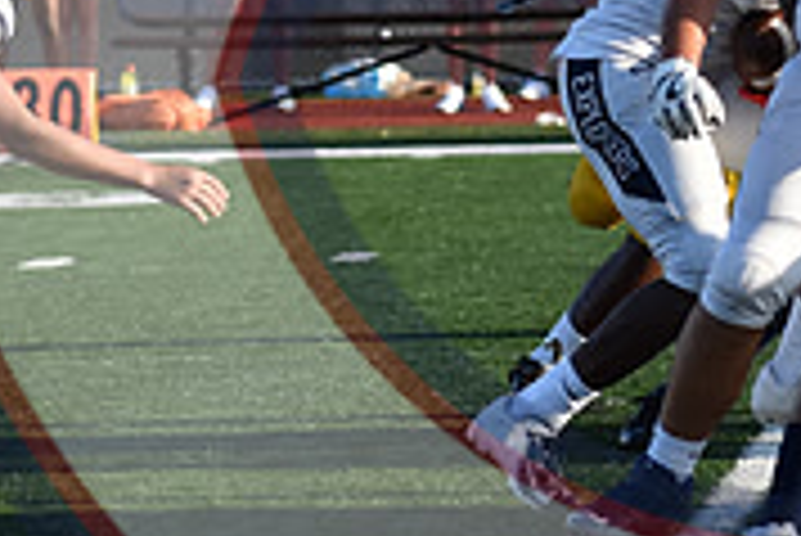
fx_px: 12603
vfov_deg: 2.4
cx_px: 828
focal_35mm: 566
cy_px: 79
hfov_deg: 3.6
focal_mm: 116
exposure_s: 1/1250
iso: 400
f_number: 5
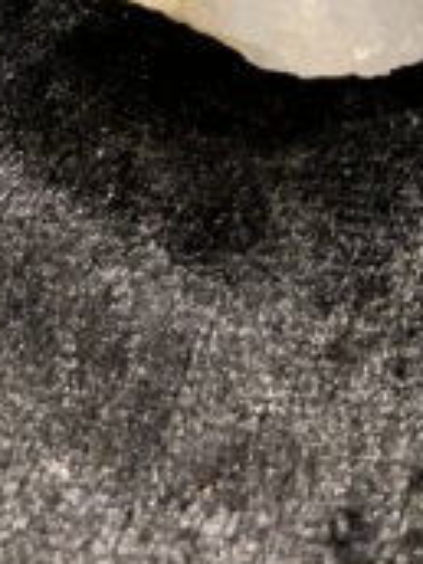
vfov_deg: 21.4
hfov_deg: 18.5
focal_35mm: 79
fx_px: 1287
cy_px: -243
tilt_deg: -45.7
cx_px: 352
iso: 320
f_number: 1.8
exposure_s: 1/33
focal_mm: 4.25
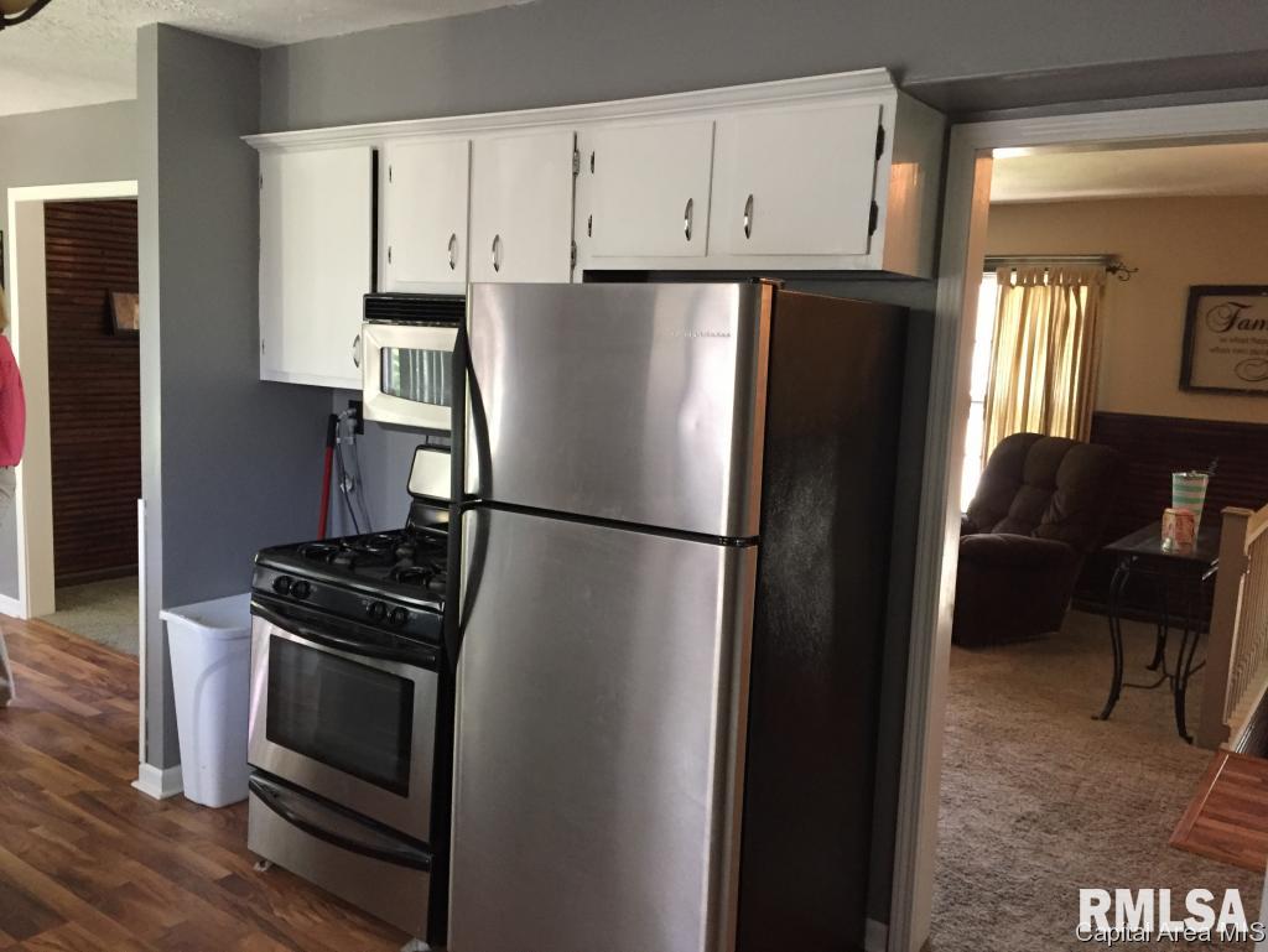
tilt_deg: -7.6
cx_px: 634
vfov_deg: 48.3
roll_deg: -2.5
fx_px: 1063
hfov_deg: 61.6
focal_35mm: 29
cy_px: 476
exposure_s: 1/30
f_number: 2.2
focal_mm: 4.15
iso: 200
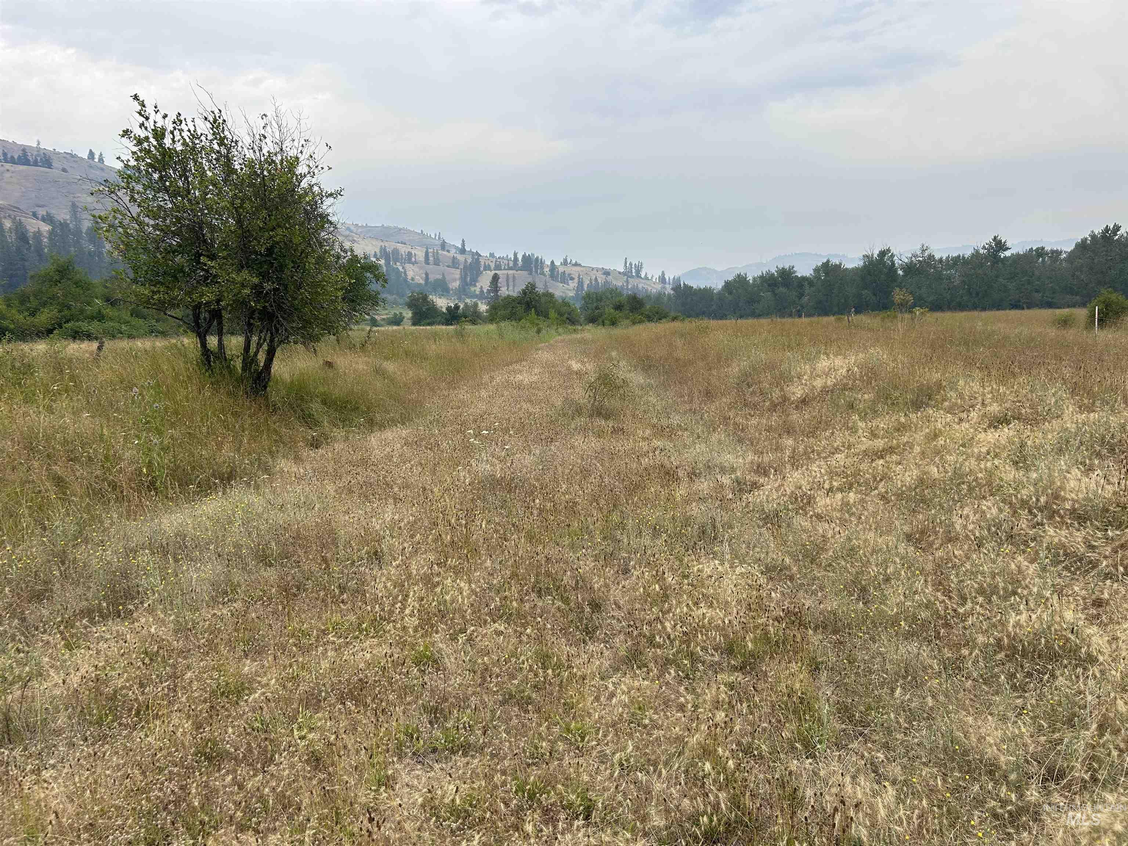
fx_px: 847
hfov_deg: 67.3
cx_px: 564
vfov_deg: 53.1
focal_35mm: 26
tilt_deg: -7.5
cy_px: 423
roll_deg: +2.3
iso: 50
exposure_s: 1/2762
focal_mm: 5.7
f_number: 1.5
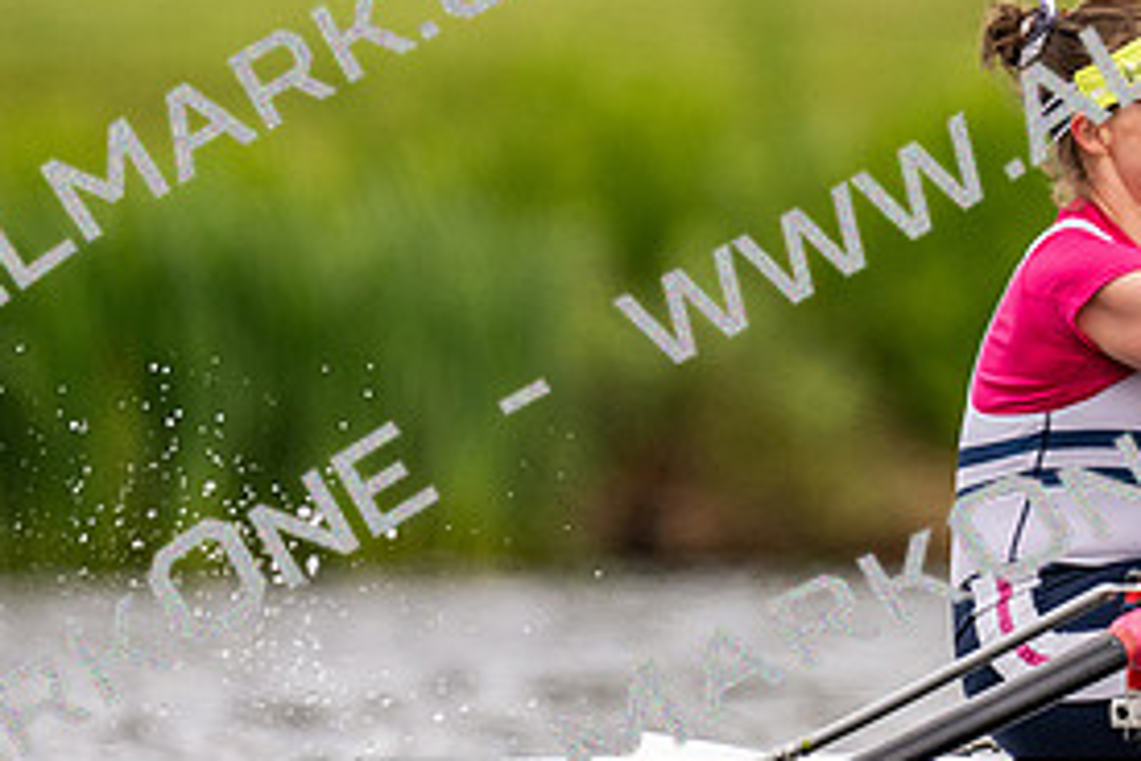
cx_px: 1124
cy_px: 376
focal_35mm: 1890
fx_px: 59898
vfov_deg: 0.7
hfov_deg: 1.1
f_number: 4
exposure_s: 1/2500
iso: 560
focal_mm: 600
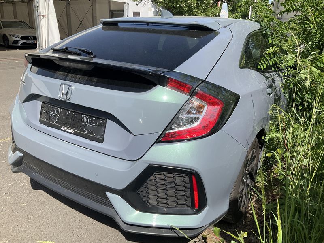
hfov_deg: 61.7
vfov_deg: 48.2
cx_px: 162
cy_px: 122
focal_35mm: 29
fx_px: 271
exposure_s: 1/1377
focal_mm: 3
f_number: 1.8
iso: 25
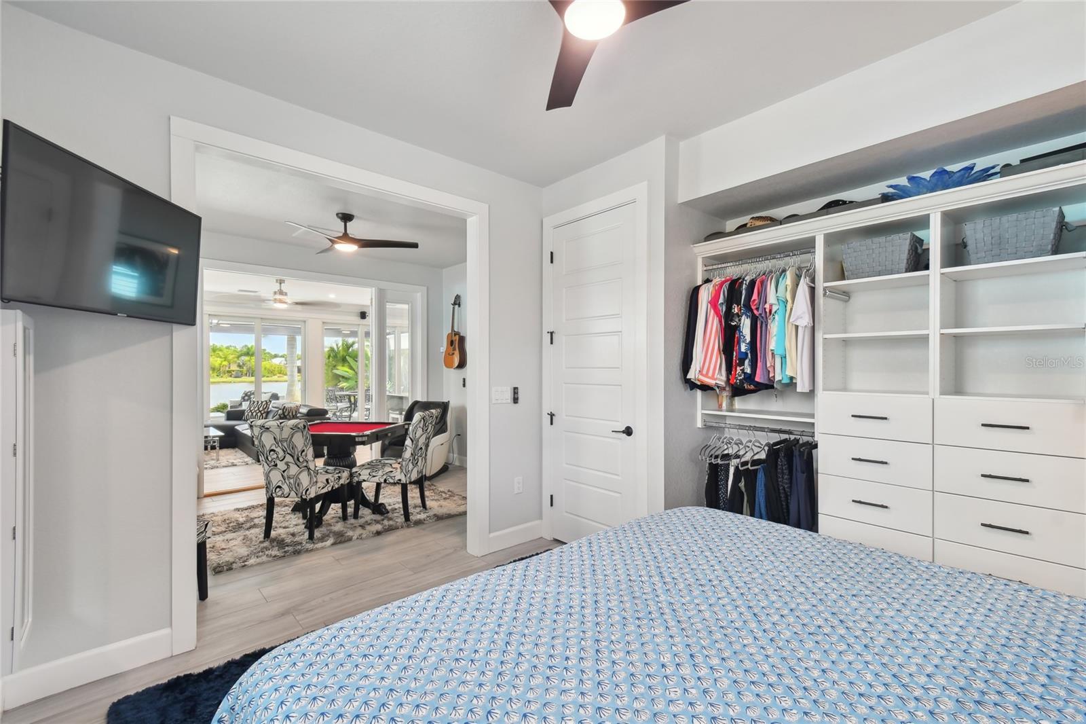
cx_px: 543
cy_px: 362
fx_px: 452
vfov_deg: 77.3
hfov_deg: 100.4
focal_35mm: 15
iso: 100
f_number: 7.1
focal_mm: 10
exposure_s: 1/6
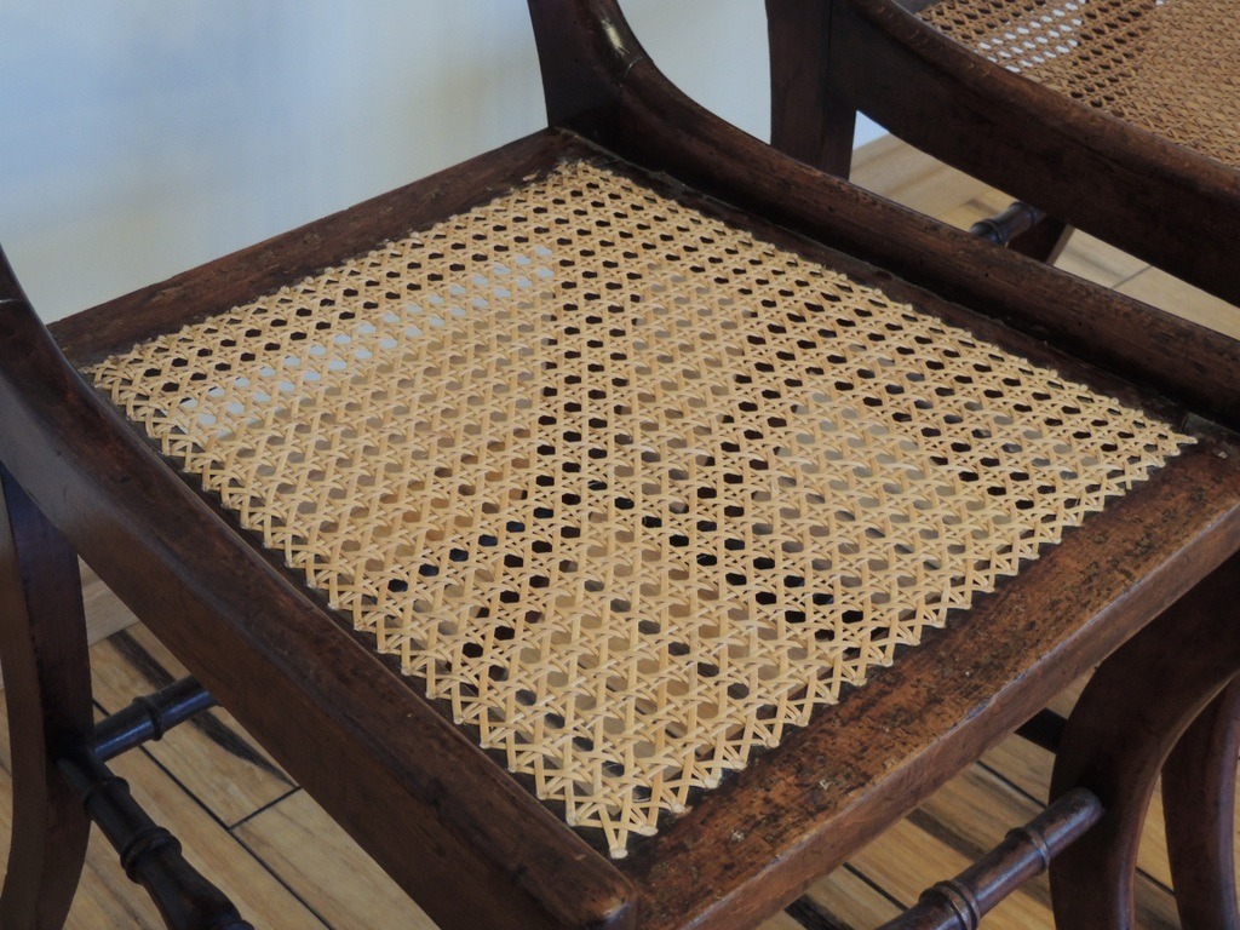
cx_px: 620
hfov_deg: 34.9
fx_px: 1970
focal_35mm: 55
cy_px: 465
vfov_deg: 26.6
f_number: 3.7
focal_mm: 9.8
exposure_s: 1/40
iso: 400
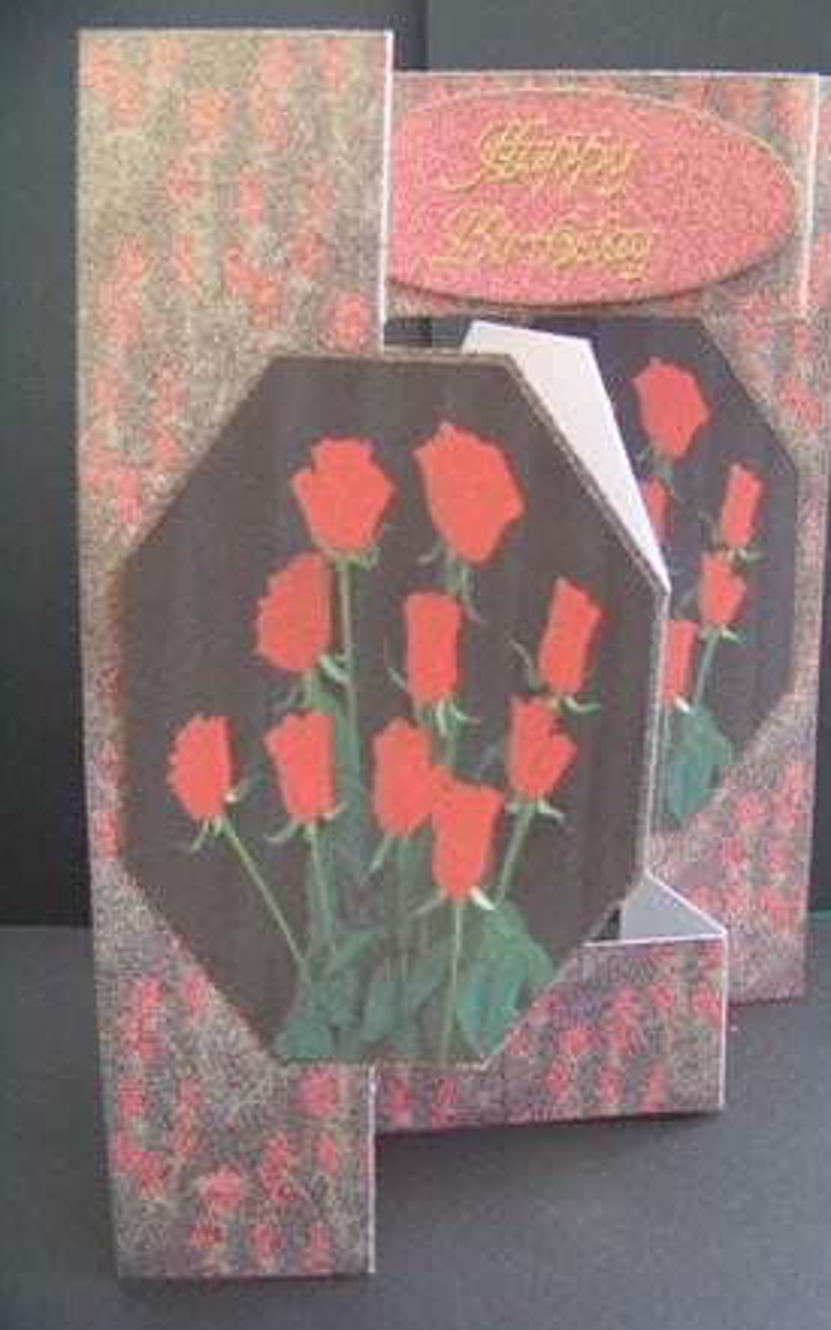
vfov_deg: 50.4
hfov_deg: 32.6
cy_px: 670
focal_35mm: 39
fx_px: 1413
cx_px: 508
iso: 511
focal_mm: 5.85
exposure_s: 1/30
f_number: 2.8
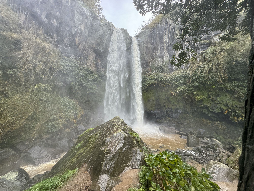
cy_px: 96
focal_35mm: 14
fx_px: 103
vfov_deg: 85.7
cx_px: 127
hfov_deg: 102.1
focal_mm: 2.22
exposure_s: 1/99
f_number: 2.2
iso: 50
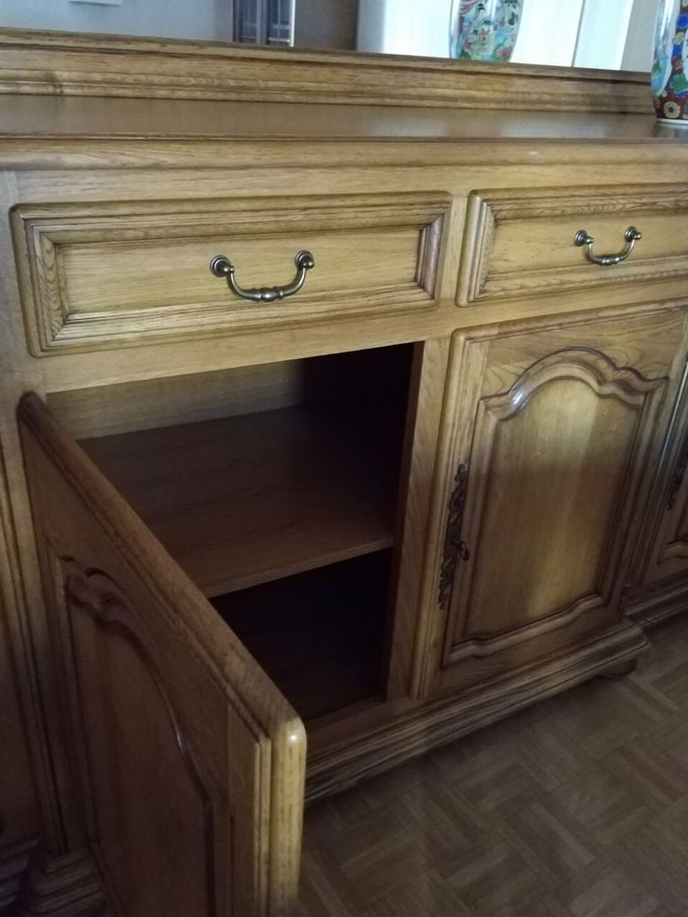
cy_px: 446
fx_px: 742
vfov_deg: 63.4
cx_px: 347
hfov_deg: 49.8
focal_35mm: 28
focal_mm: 3.6
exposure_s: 1/15
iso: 800
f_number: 1.9
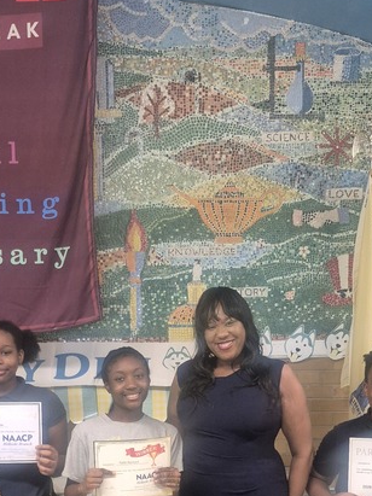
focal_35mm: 56
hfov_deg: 26.1
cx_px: 164
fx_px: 803
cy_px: 431
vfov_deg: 32.9
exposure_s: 1/120
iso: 640
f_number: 1.8
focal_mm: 5.4
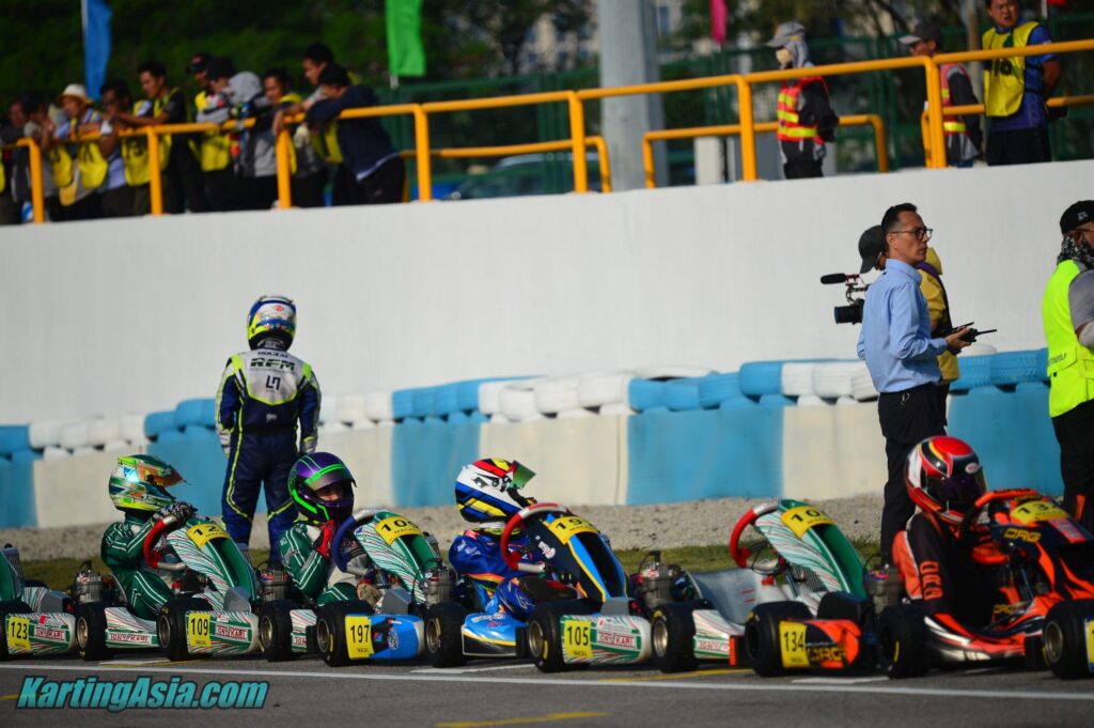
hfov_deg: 6.9
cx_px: 547
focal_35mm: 300
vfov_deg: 4.6
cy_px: 364
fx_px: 9109
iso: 125
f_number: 4
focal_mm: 300
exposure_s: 1/2000
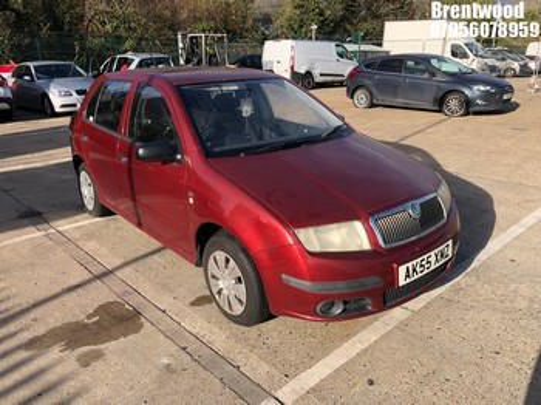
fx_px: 437
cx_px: 270
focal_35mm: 28
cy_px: 202
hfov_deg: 63.5
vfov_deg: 49.7
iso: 20
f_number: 1.8
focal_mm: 4
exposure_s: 1/1091
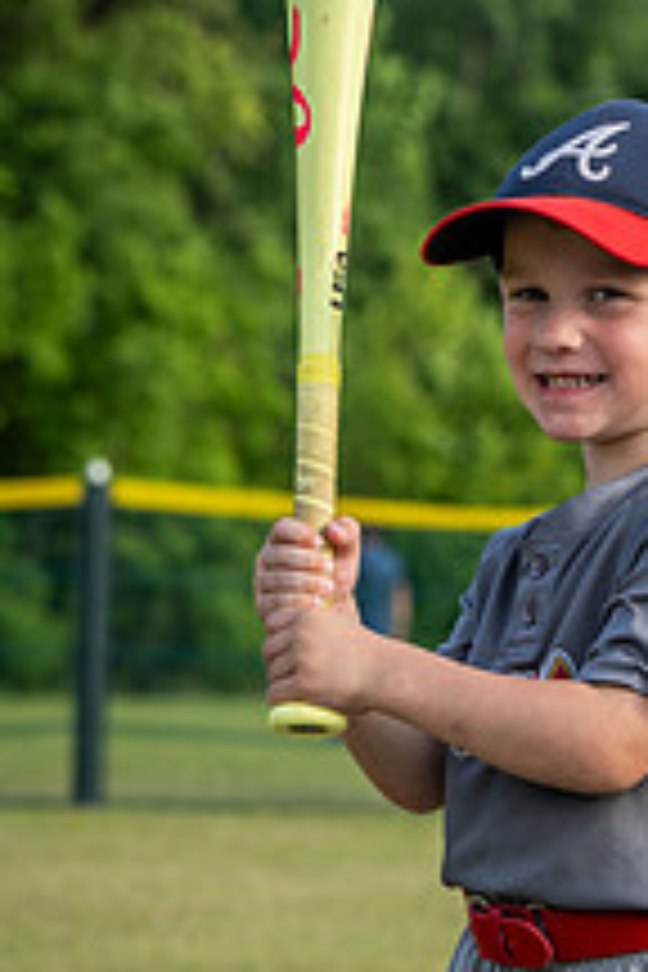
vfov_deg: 10.5
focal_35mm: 196
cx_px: 626
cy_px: 657
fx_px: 5292
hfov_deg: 7.0
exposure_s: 1/200
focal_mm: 94
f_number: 5.6
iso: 100
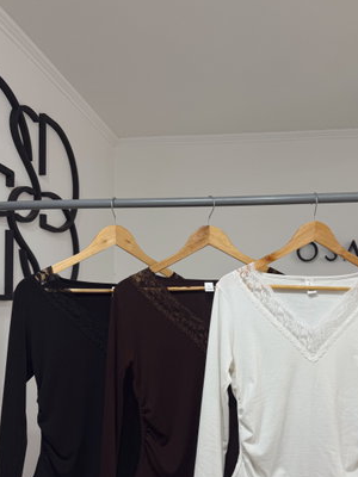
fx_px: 441
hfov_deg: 44.0
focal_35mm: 32
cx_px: 214
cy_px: 305
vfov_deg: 56.0
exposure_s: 1/122
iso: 50
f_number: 1.78
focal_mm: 6.76
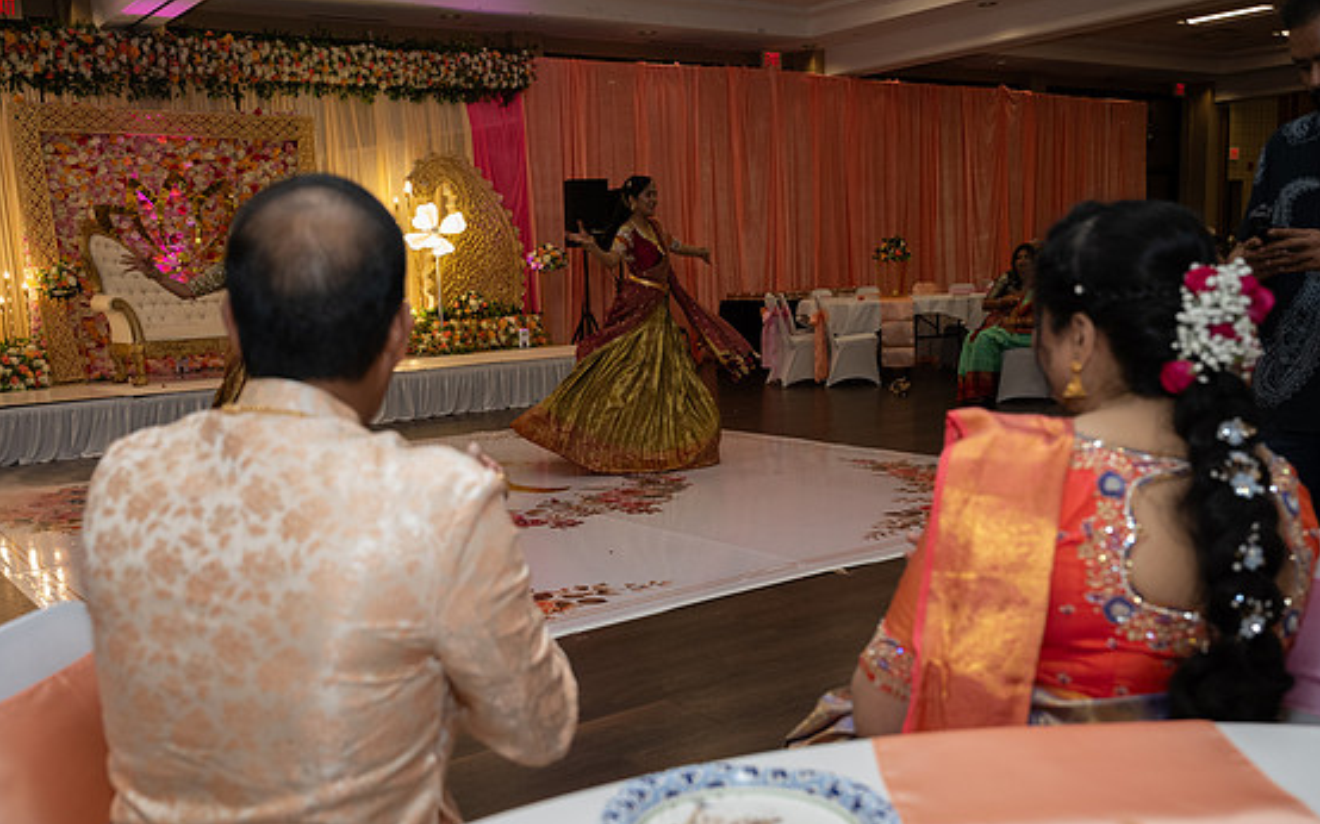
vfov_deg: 35.2
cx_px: 601
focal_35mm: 36
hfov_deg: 53.9
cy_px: 488
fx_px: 1295
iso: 1250
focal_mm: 29
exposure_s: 1/160
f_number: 4
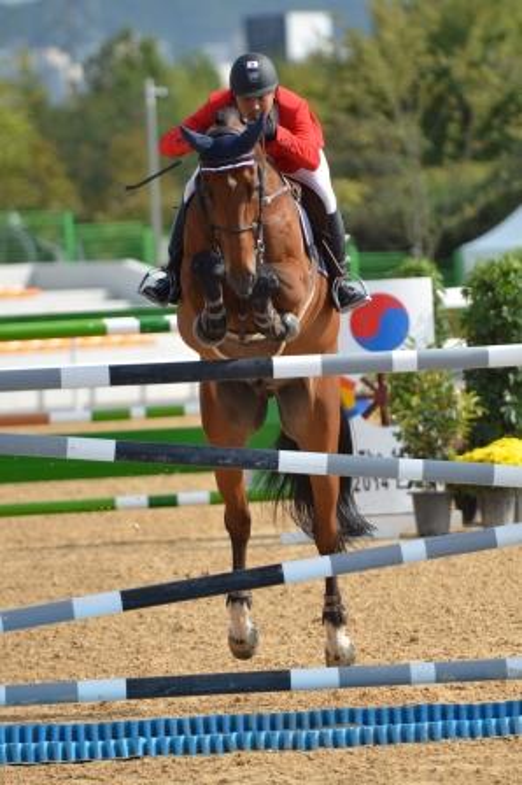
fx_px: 6535
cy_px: 392
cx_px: 261
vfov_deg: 6.9
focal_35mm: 300
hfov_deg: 4.6
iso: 640
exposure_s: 1/8000
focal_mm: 200
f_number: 3.2
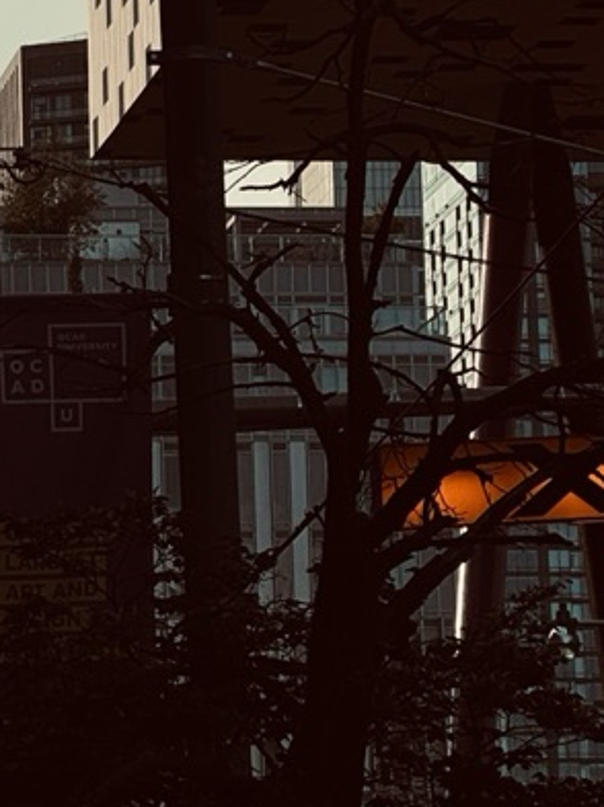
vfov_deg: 7.7
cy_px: -246
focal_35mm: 255
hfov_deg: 5.8
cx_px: 30
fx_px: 5942
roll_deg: +1.7
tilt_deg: +15.9
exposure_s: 1/1179
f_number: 2.8
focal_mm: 9
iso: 25
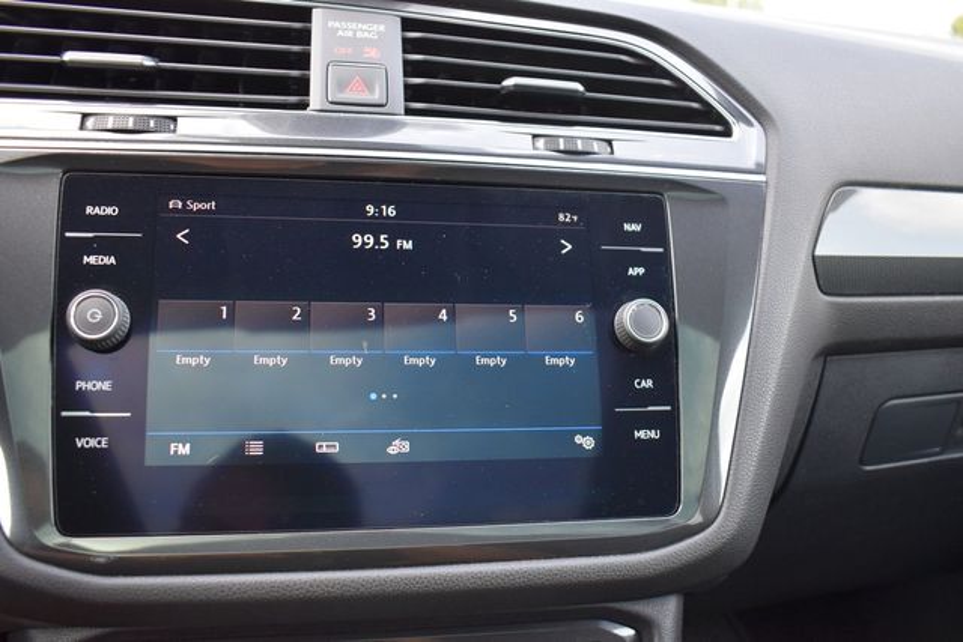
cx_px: 482
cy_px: 321
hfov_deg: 59.5
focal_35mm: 32
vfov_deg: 41.7
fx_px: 843
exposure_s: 1/250
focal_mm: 21
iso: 500
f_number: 3.8
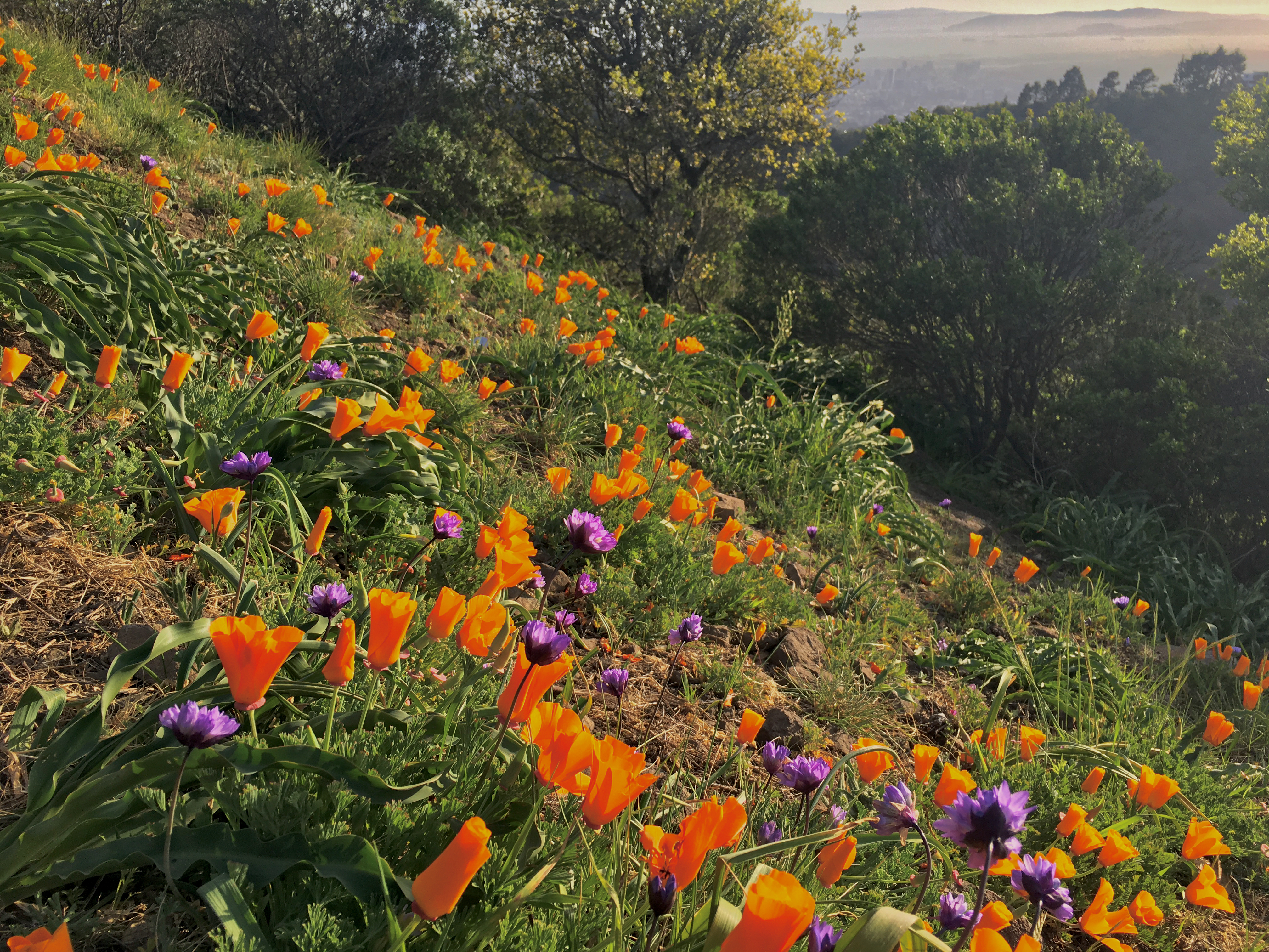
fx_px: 1063
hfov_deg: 61.7
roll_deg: +1.0
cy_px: 476
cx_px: 634
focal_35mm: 29
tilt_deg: -22.0
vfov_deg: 48.2
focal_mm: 4.15
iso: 25
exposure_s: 1/610
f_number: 2.2
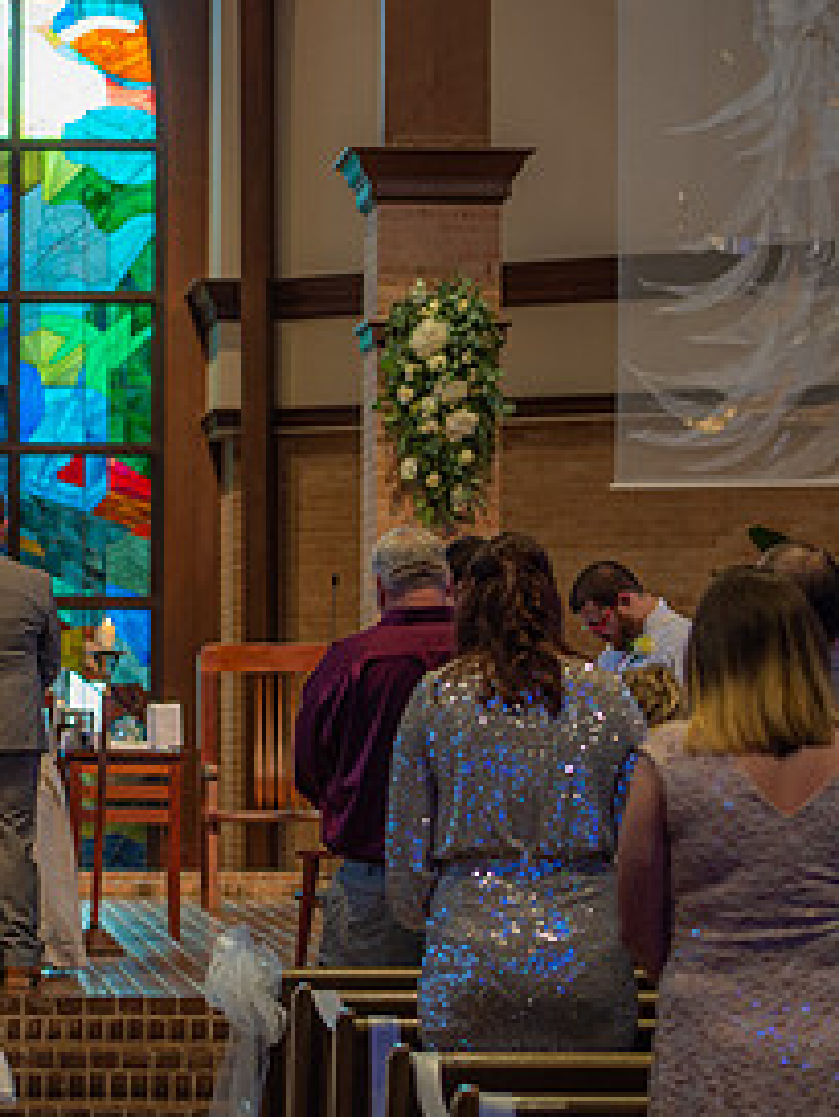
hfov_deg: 10.3
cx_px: 29
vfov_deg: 13.8
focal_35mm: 143
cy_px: 413
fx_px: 4618
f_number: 3.2
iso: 1250
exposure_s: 1/160
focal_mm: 70
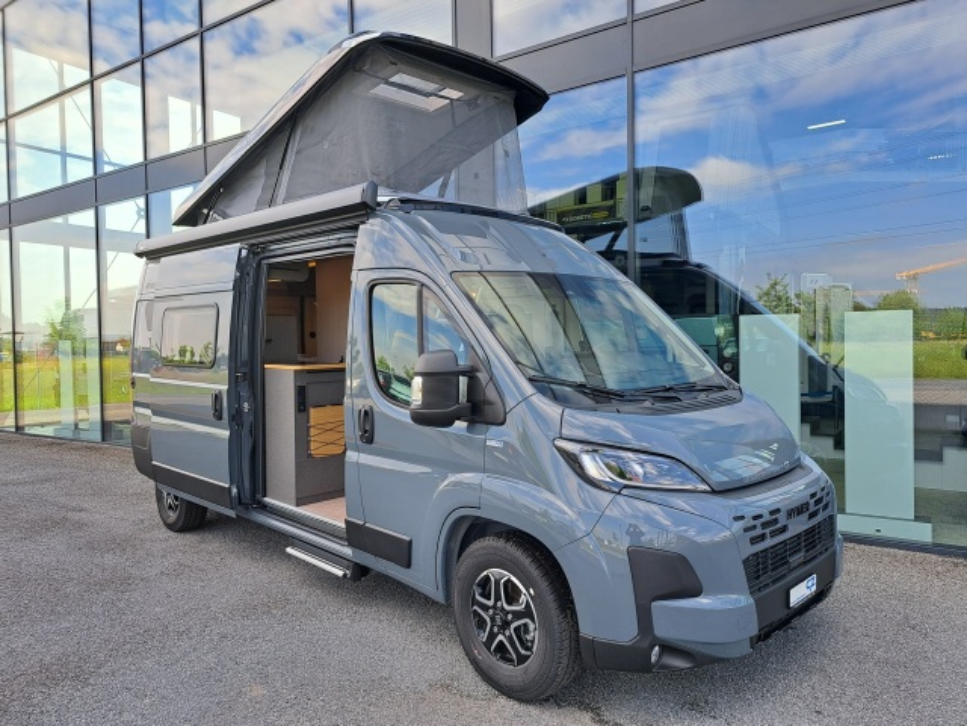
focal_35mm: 24
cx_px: 484
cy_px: 363
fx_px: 670
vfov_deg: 56.8
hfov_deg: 71.6
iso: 50
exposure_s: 1/283
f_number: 1.8
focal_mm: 5.23
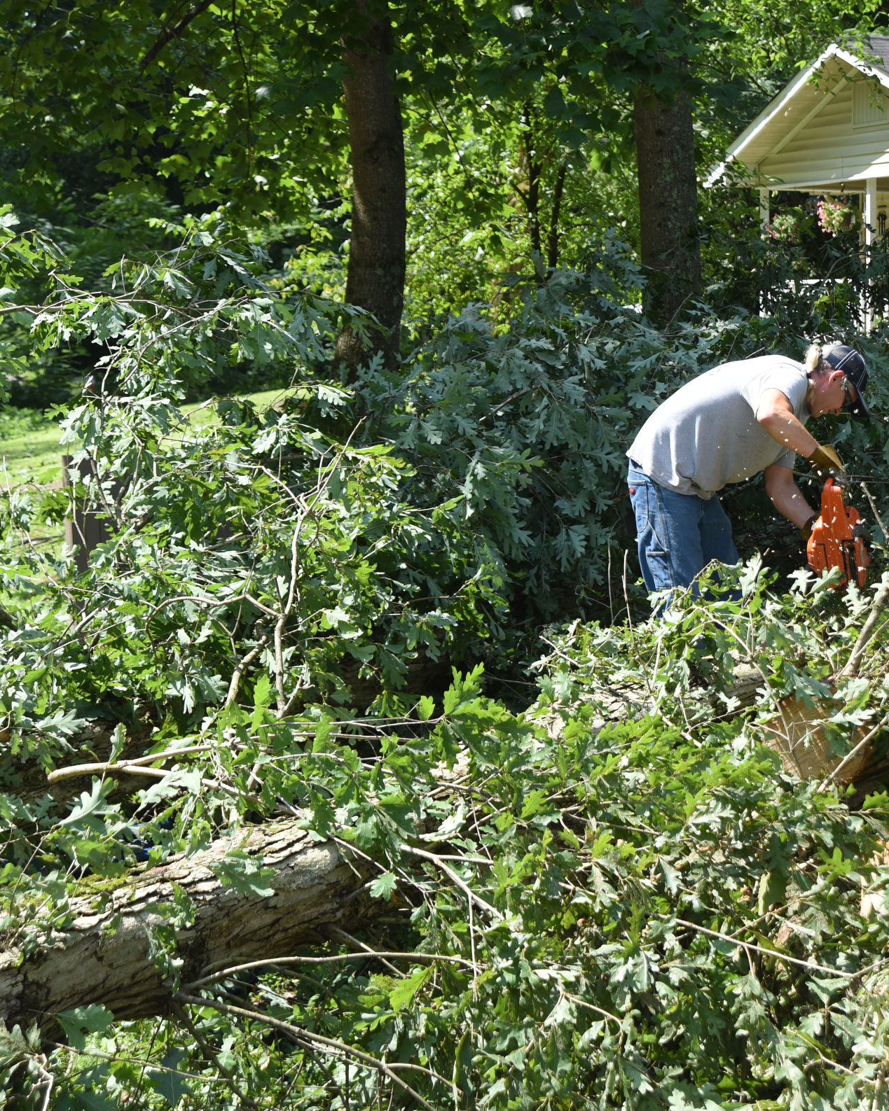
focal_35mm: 71
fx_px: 2336
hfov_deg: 21.2
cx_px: 732
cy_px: 555
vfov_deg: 26.8
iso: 250
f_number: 5
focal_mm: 50
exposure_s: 1/640
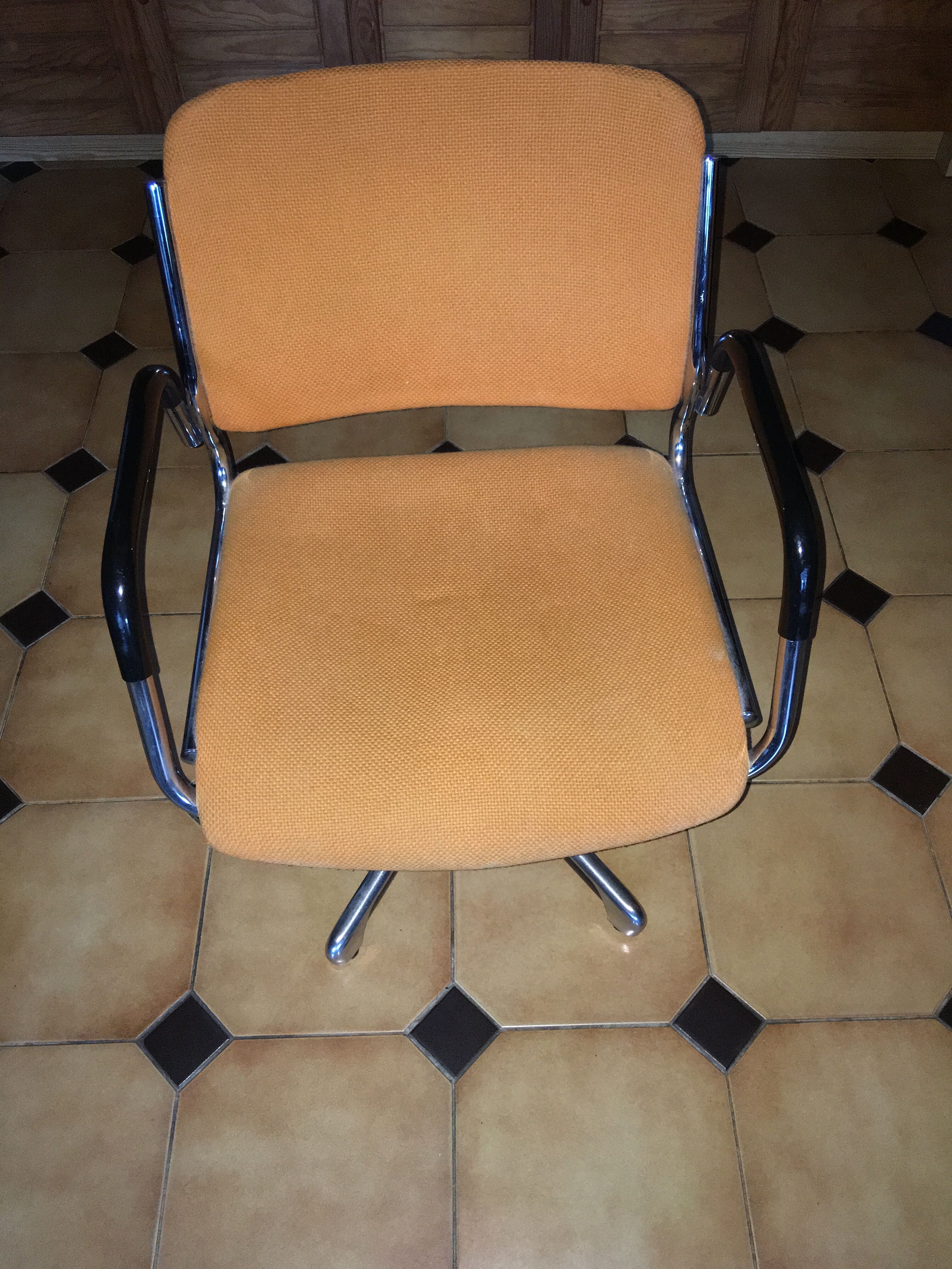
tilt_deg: -52.9
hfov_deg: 48.2
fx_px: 1063
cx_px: 476
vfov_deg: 61.7
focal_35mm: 29
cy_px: 634
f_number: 2.2
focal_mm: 4.15
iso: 250
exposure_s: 1/17
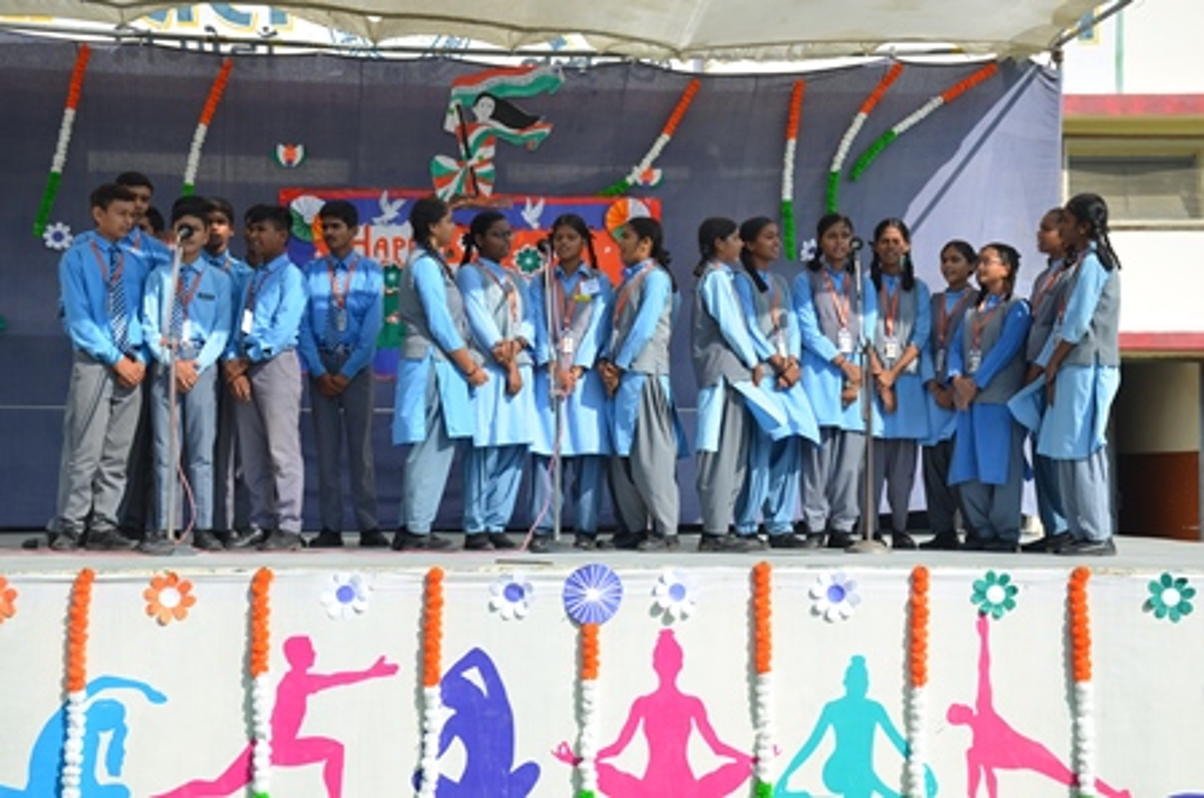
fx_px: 2404
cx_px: 602
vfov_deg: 18.9
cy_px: 399
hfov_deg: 28.1
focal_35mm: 72
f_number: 8
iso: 100
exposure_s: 1/250
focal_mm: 48
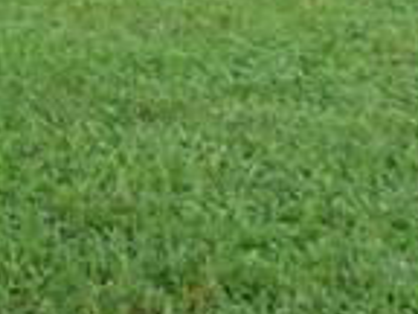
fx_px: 1715
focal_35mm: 142
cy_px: -413
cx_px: -746
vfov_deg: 9.4
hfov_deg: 10.7
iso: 100
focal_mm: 3.58
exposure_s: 1/80
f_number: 2.8
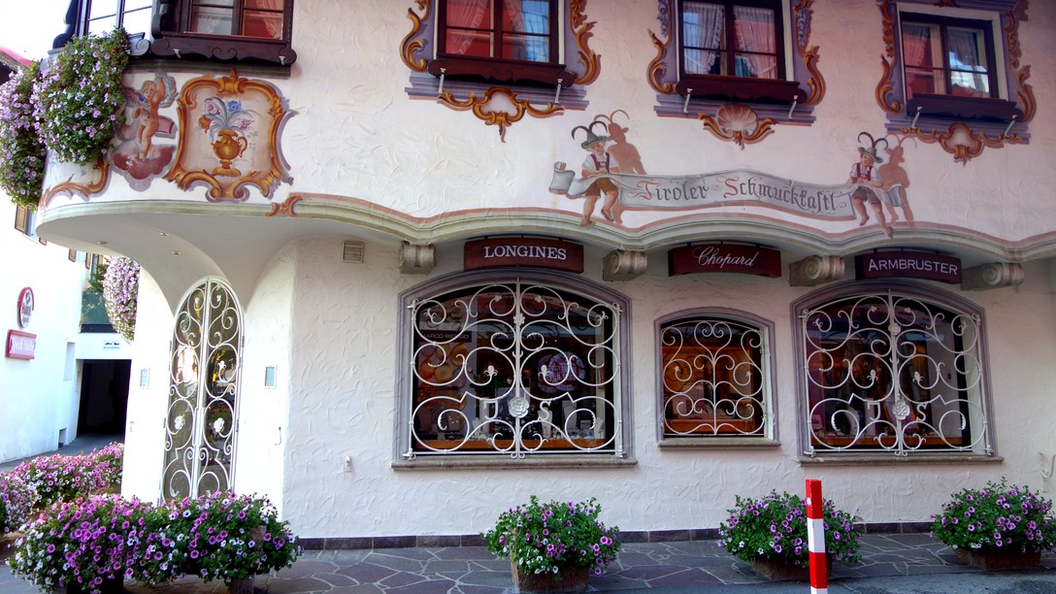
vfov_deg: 37.6
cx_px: 535
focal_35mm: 31
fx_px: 868
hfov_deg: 62.6
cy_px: 231
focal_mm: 10.4
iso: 125
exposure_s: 1/100
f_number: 2.2
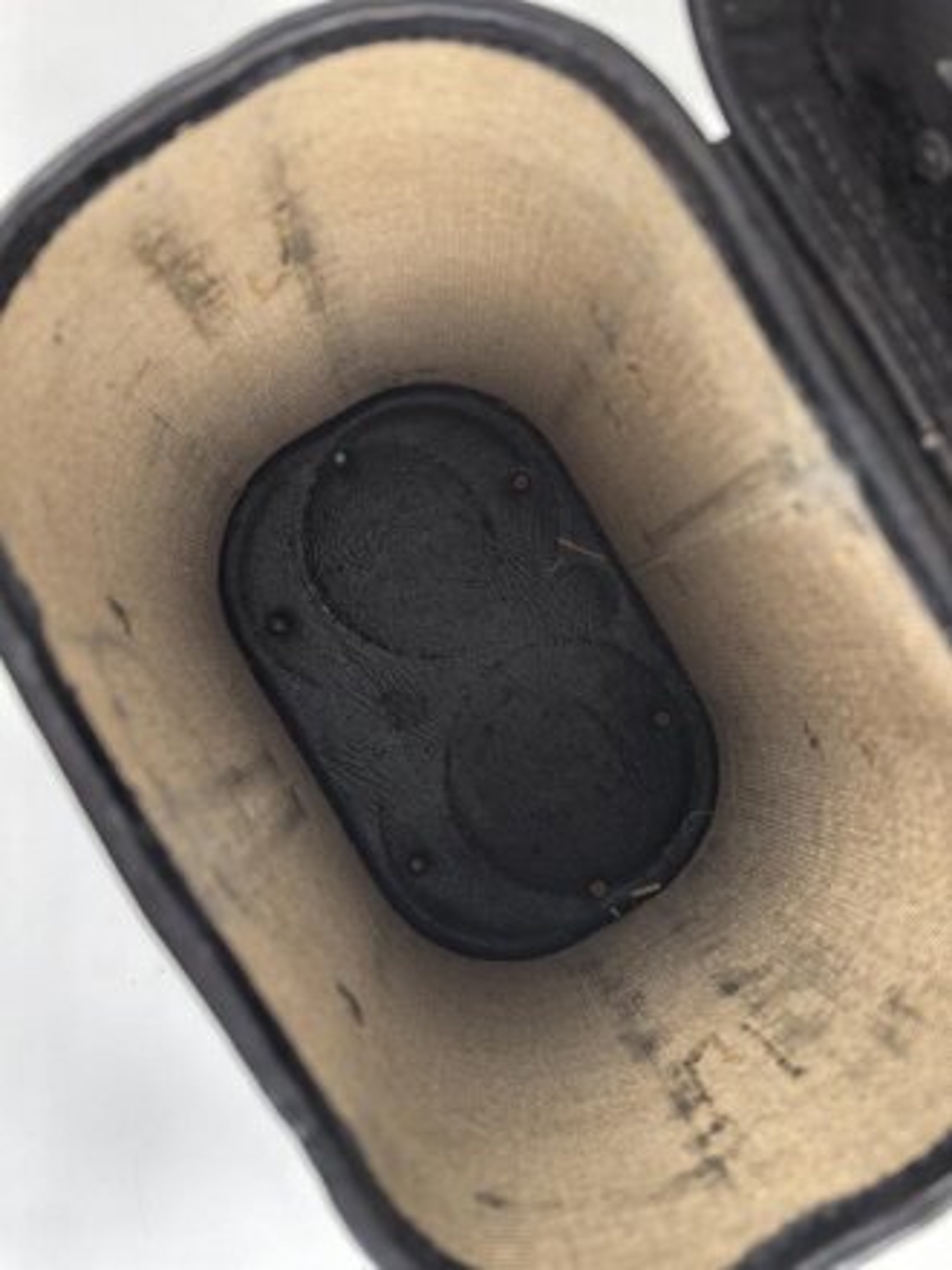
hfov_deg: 36.8
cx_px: 476
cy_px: 635
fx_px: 1430
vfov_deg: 47.9
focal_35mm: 39
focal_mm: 8.5
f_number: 2
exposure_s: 1/853
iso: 2000
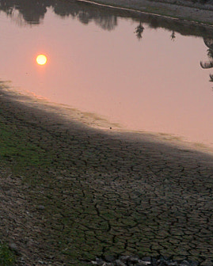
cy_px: 24
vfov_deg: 14.2
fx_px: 1055
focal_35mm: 134
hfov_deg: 11.0
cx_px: -114
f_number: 14
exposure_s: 1/50
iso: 100
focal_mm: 20
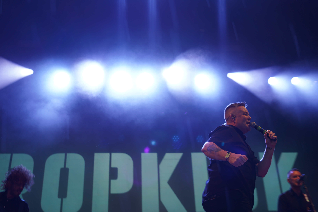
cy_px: 106
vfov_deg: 30.5
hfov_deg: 44.5
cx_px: 159
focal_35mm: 44
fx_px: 389
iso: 100
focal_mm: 44
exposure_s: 1/60
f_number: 4
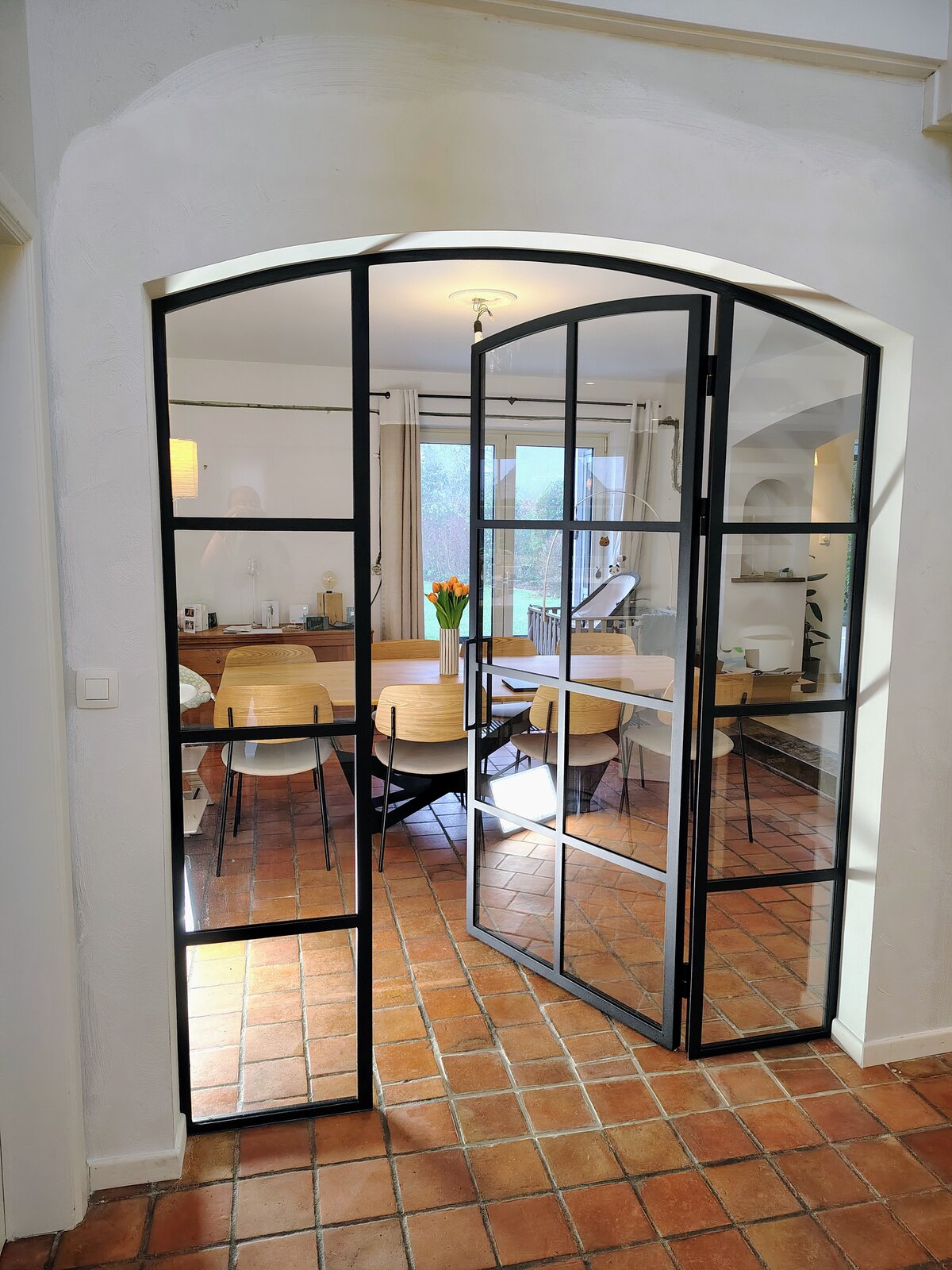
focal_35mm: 24
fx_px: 880
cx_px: 476
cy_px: 635
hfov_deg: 56.8
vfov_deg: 71.6
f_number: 1.8
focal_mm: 5.56
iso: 1198
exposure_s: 1/100
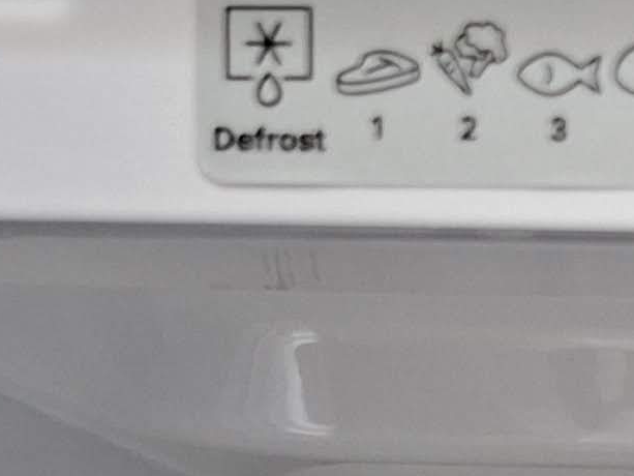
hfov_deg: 12.0
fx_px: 2748
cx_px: 1195
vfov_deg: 8.8
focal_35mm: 150
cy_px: 1219
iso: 320
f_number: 1.8
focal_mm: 5.54
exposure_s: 1/50
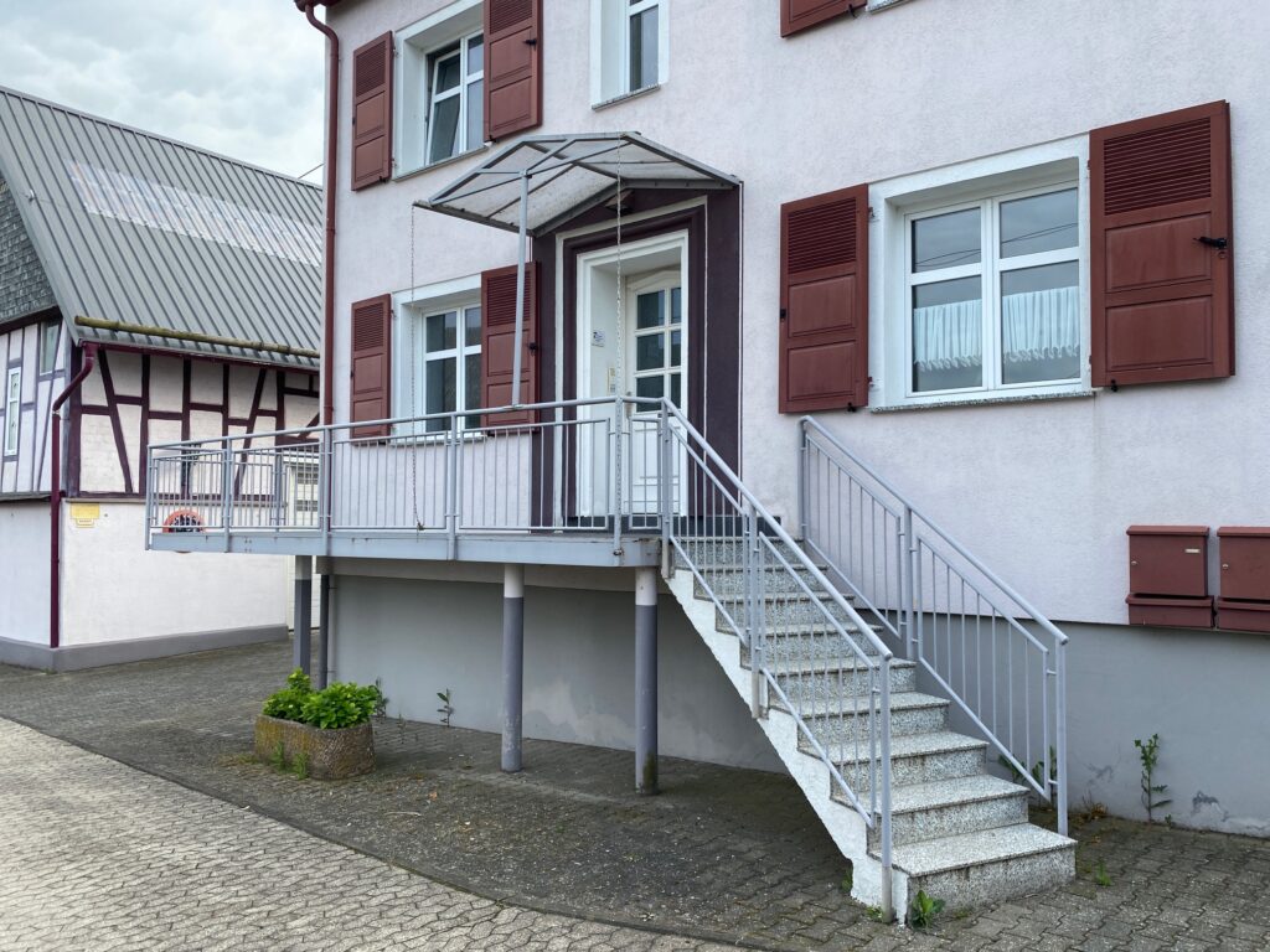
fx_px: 954
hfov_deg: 67.3
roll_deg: -0.5
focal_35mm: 26
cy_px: 476
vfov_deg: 53.1
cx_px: 635
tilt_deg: +0.5
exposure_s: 1/698
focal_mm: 4.25
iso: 32
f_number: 1.8
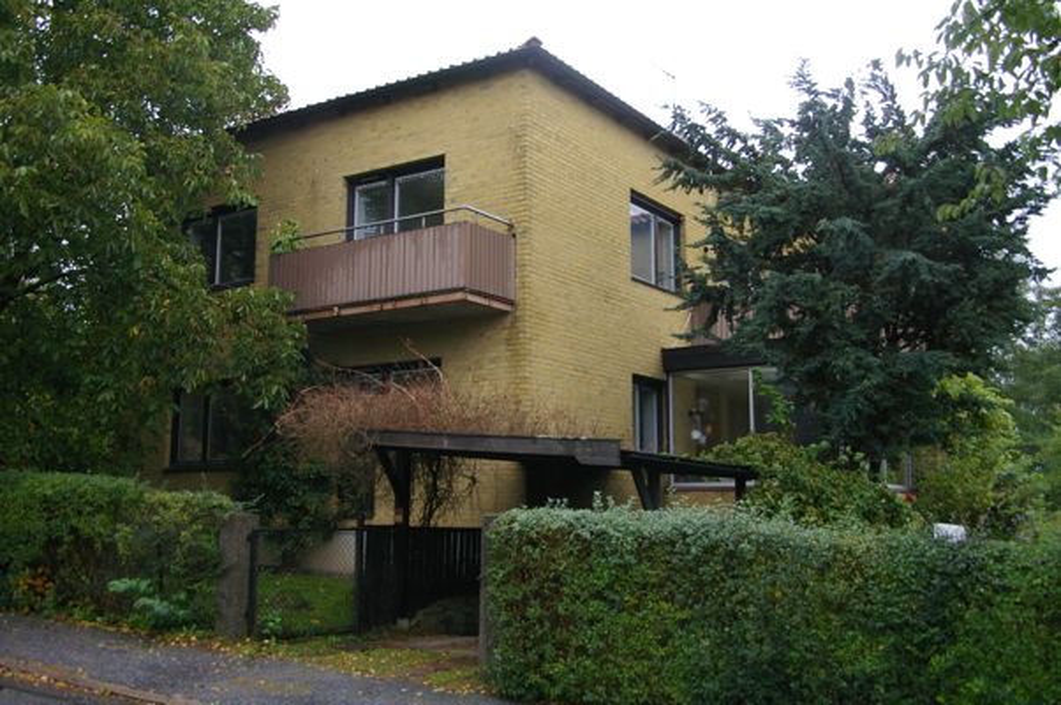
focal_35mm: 36
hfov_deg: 53.2
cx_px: 530
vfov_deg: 36.8
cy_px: 352
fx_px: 1060
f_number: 4.5
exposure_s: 1/125
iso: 800
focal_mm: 24
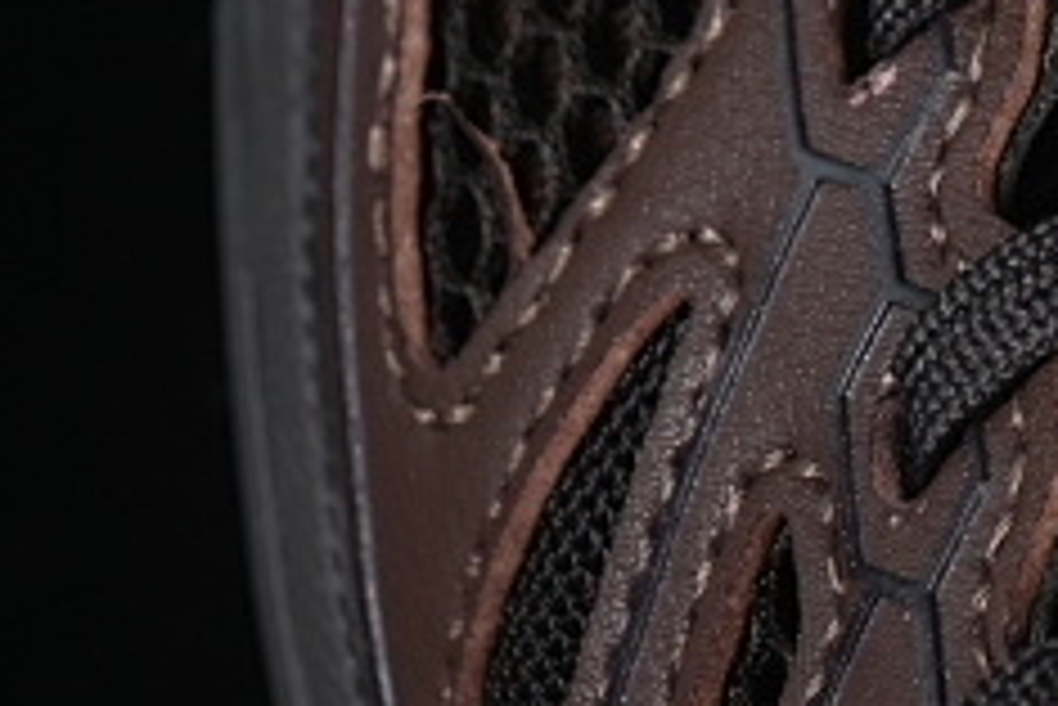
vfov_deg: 4.0
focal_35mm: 345
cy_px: -355
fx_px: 10145
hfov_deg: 5.9
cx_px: 1445
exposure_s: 1/50
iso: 160
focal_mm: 50
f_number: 6.3
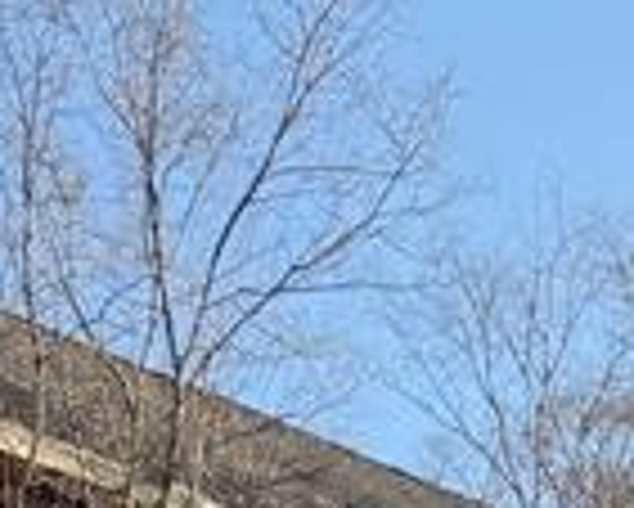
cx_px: 351
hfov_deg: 11.3
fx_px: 3192
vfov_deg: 7.7
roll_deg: +1.5
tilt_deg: +1.7
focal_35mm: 170
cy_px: 1614
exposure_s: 1/1901
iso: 100
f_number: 1.78
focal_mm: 6.76
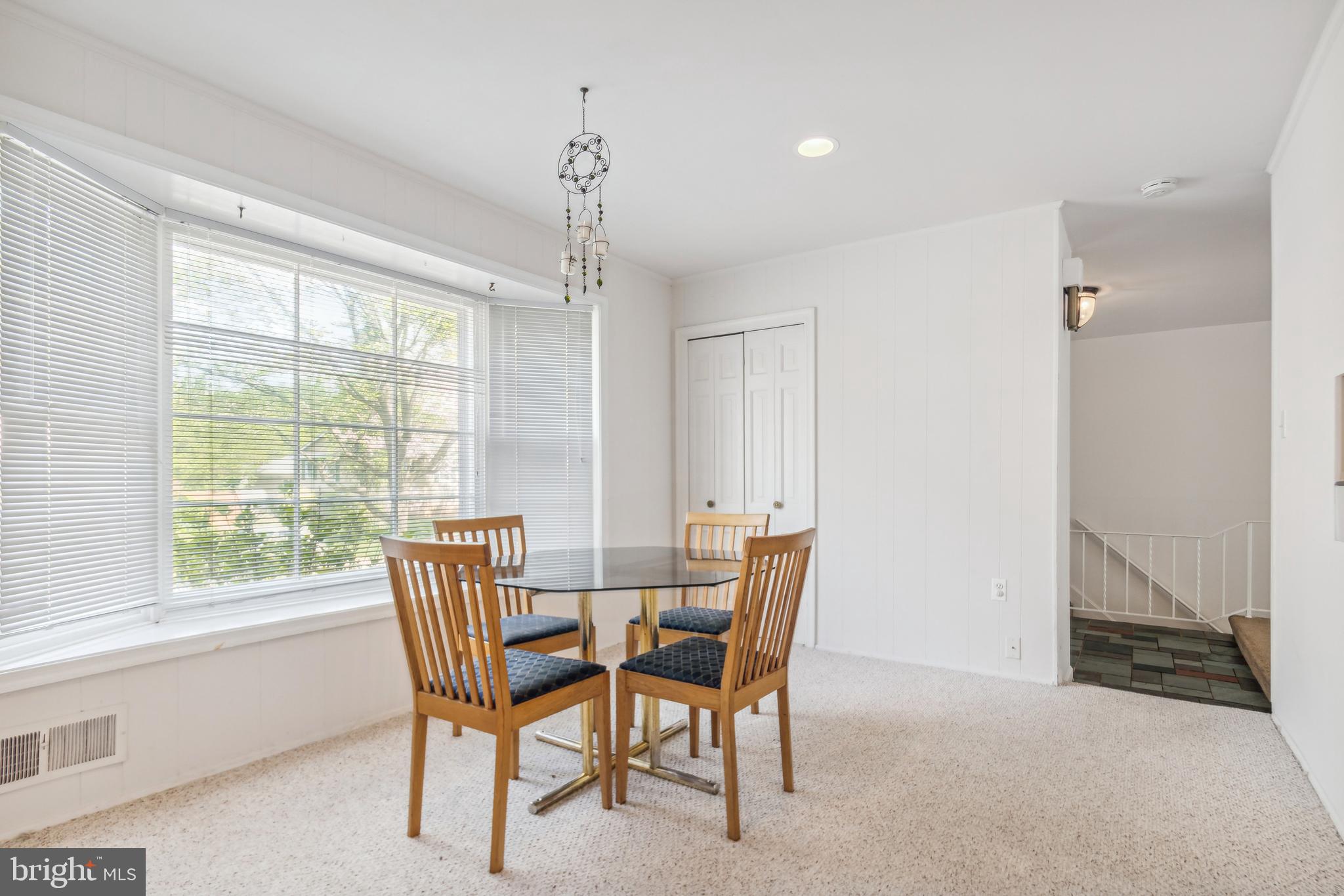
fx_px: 560
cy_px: 448
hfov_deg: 100.4
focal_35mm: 15
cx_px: 672
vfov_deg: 77.3
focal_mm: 10
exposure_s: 1/2
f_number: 9
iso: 200
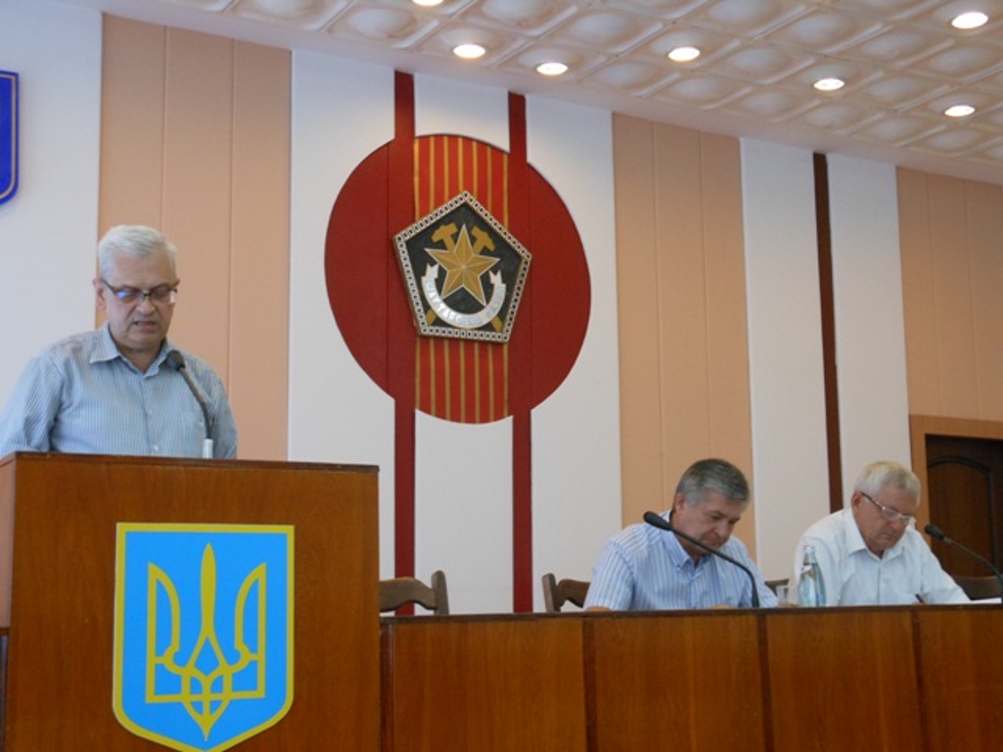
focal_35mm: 50
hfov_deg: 38.2
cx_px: 502
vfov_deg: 29.1
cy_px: 376
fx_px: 1449
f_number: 4
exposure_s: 1/30
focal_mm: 8.9
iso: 400
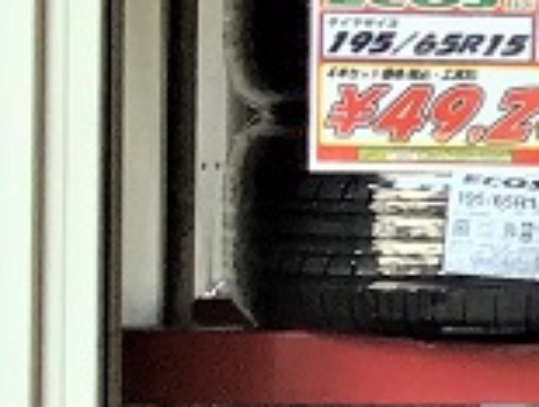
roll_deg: -0.9
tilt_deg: -2.2
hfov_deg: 8.7
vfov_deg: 7.8
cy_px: 59
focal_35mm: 191
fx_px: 2981
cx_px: 1551
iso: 40
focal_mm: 3.3
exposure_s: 1/120
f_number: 2.4
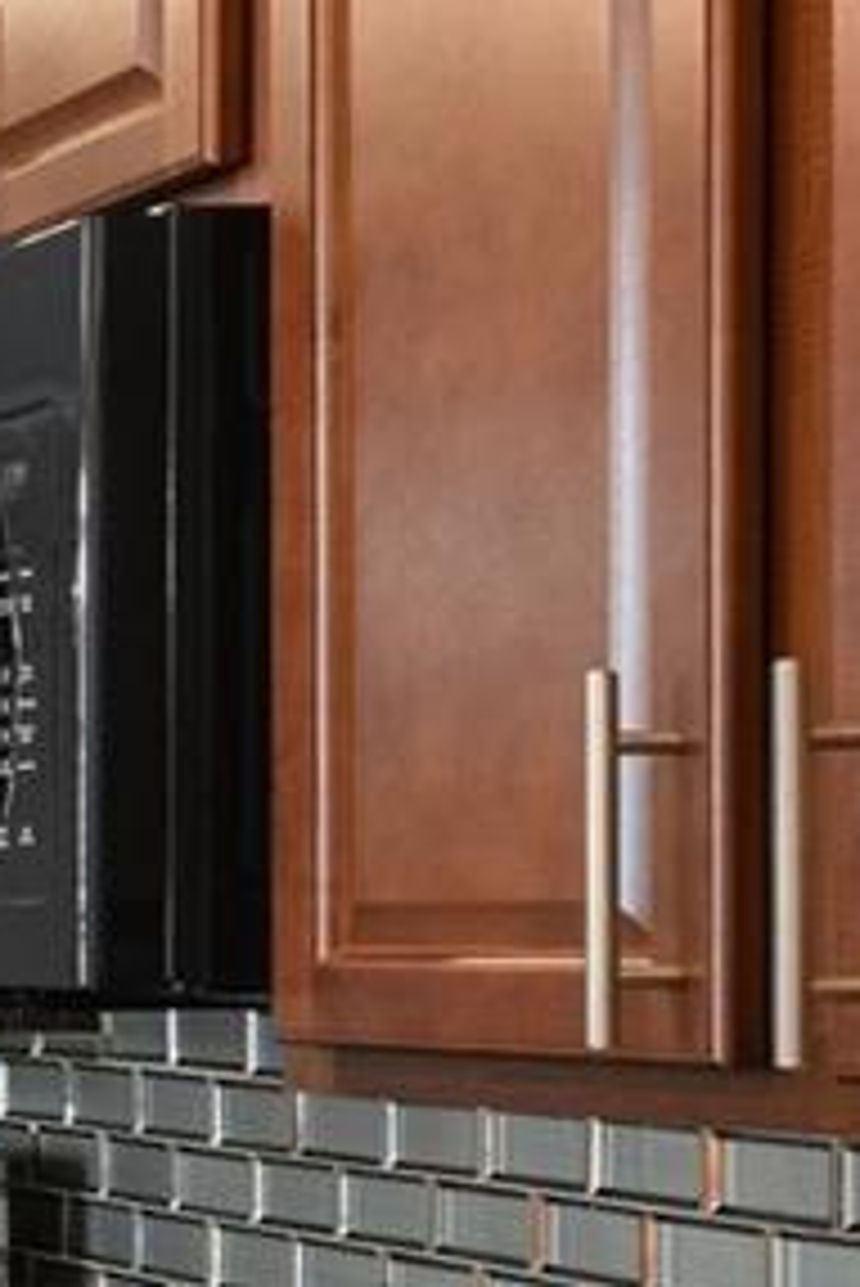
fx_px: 3400
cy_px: 891
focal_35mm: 95
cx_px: -1792
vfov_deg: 21.3
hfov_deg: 10.2
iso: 400
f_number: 8
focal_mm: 17
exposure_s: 1/2.5
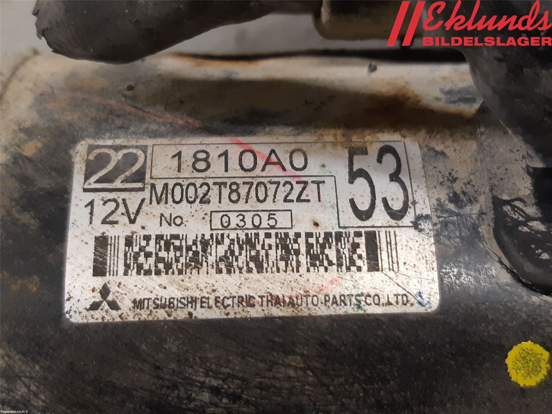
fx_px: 415
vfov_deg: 53.1
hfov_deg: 67.3
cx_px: 276
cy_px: 207
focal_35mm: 26
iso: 200
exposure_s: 1/50
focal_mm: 3.93
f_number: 1.7
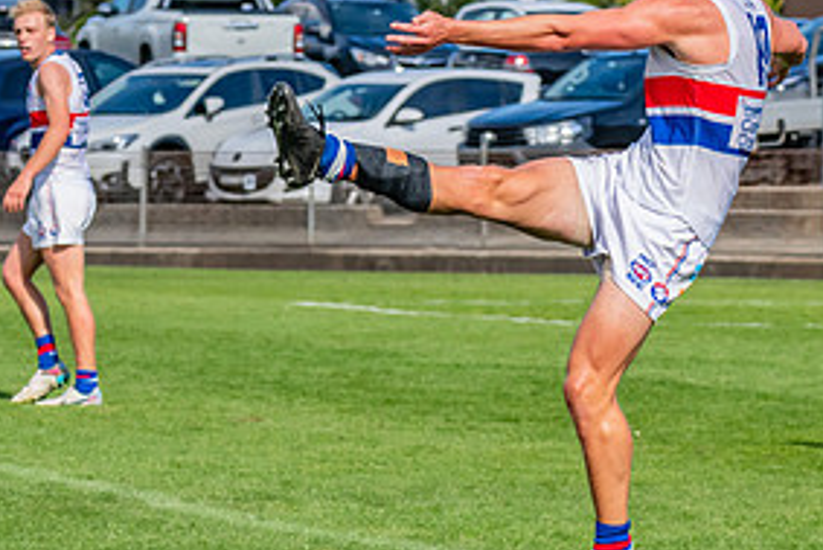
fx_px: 8851
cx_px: 279
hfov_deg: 5.3
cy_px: 372
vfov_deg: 3.6
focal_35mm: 387
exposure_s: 1/1600
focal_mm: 170
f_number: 10
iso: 800
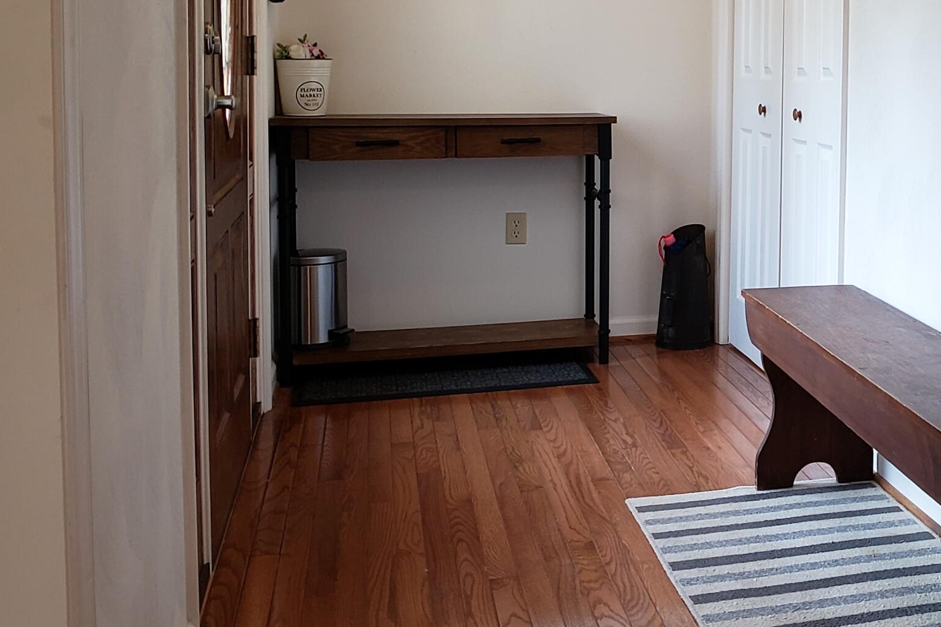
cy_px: 148
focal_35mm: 53
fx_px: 1385
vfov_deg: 25.2
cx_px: 867
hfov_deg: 35.1
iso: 100
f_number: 2.4
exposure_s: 1/60
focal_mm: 4.3
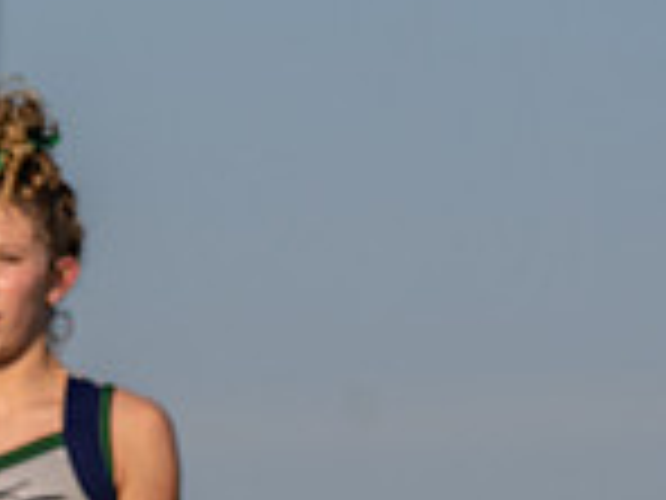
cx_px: -360
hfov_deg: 2.8
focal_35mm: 701
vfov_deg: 2.1
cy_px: 665
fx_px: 13487
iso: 100
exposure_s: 1/5000
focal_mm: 122
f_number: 2.8
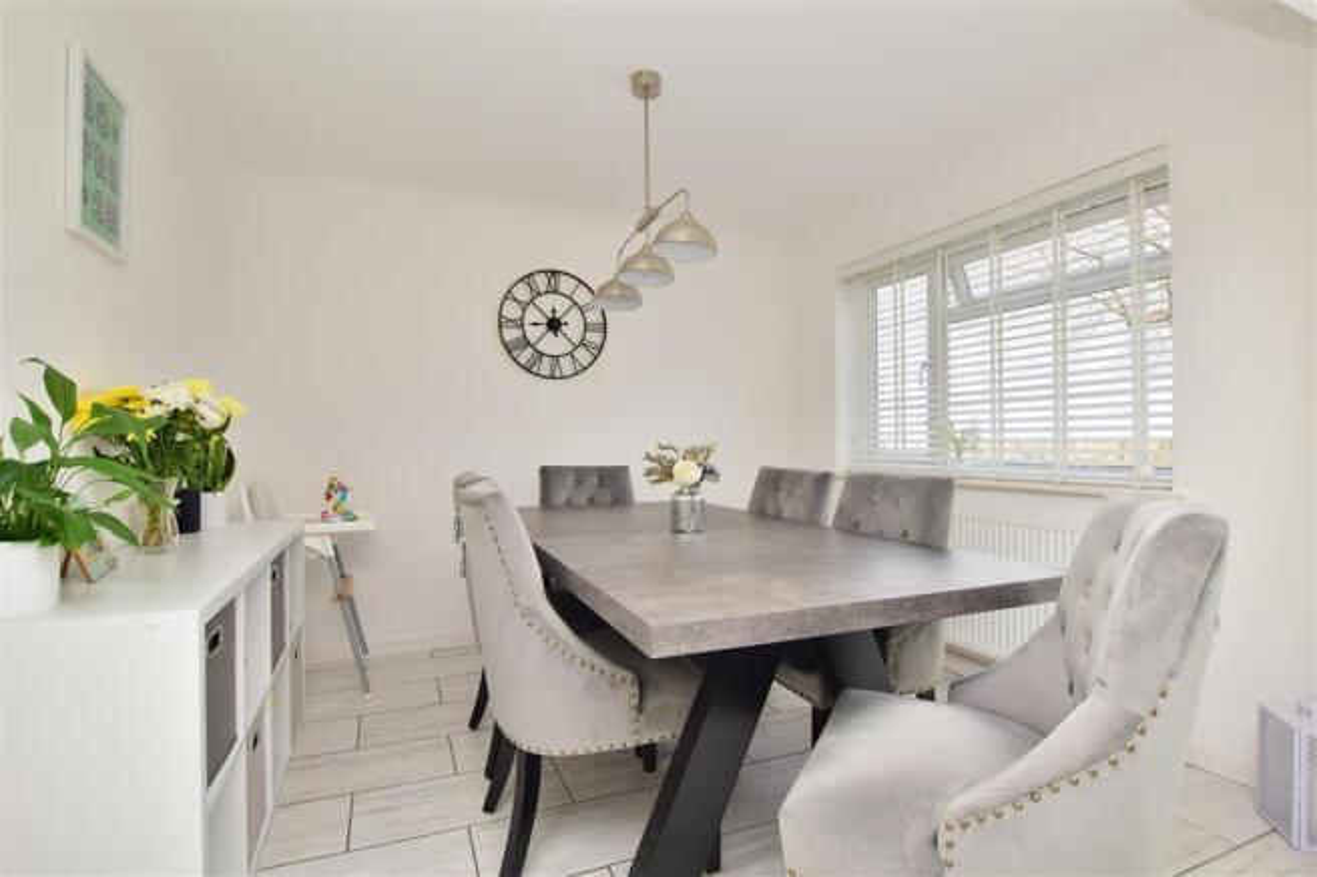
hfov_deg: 100.4
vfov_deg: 77.3
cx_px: 658
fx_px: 549
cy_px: 438
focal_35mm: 15
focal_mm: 10
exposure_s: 1/200
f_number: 8
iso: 200
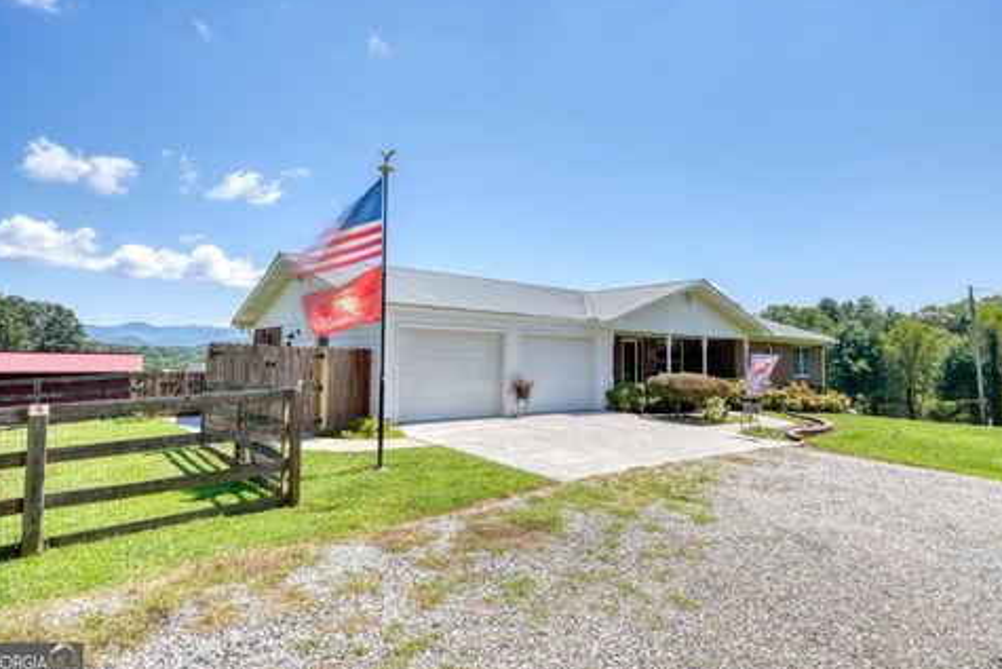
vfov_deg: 61.4
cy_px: 326
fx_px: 563
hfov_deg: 83.4
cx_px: 504
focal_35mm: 20
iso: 100
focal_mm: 12.8
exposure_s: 1/100
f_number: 8
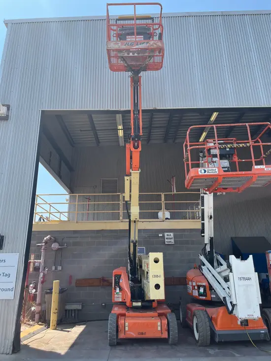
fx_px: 271
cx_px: 136
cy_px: 180
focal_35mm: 26
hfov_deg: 53.1
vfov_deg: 67.3
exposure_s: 1/1325
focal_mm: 5.1
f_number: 1.6
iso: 50
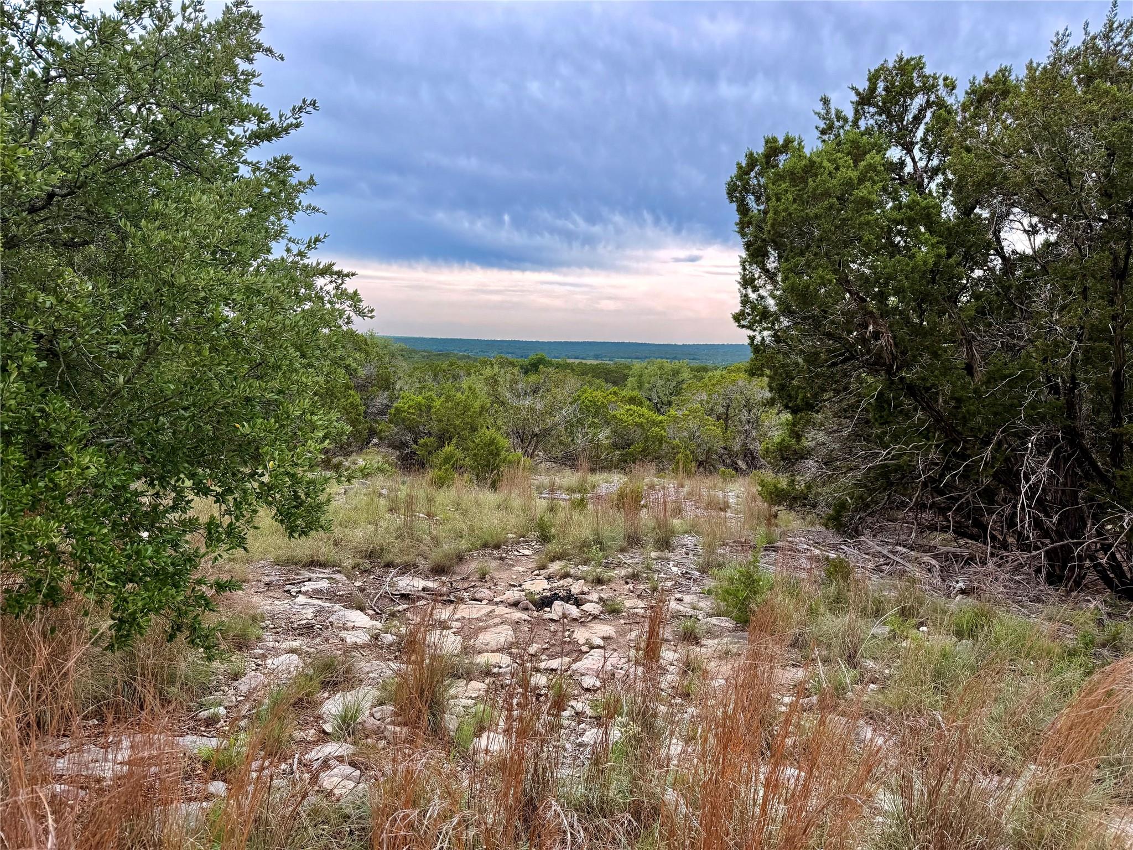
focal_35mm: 24
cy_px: 425
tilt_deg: -5.4
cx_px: 566
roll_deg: -1.7
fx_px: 786
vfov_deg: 56.8
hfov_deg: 71.6
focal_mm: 6.76
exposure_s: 1/1075
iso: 80
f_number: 1.78
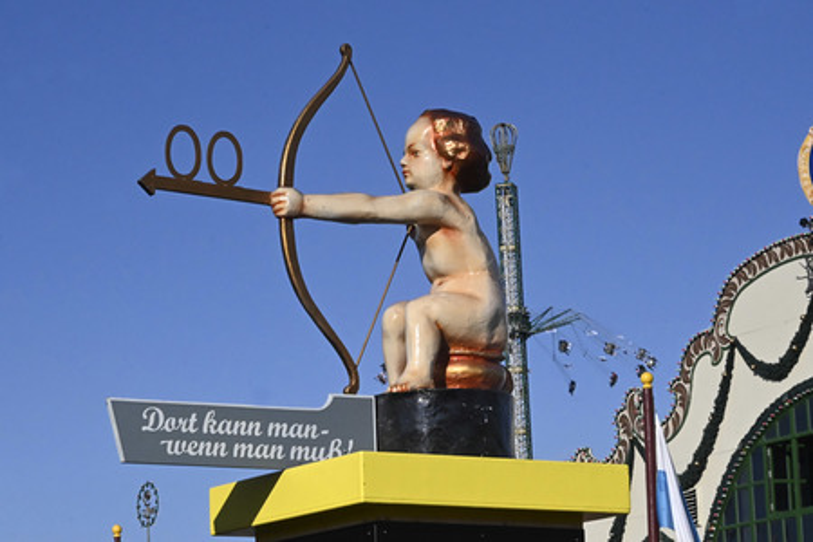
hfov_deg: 15.2
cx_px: 406
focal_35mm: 135
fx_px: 3049
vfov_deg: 10.2
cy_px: 271
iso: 4000
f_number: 18
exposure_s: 1/5000
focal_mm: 90
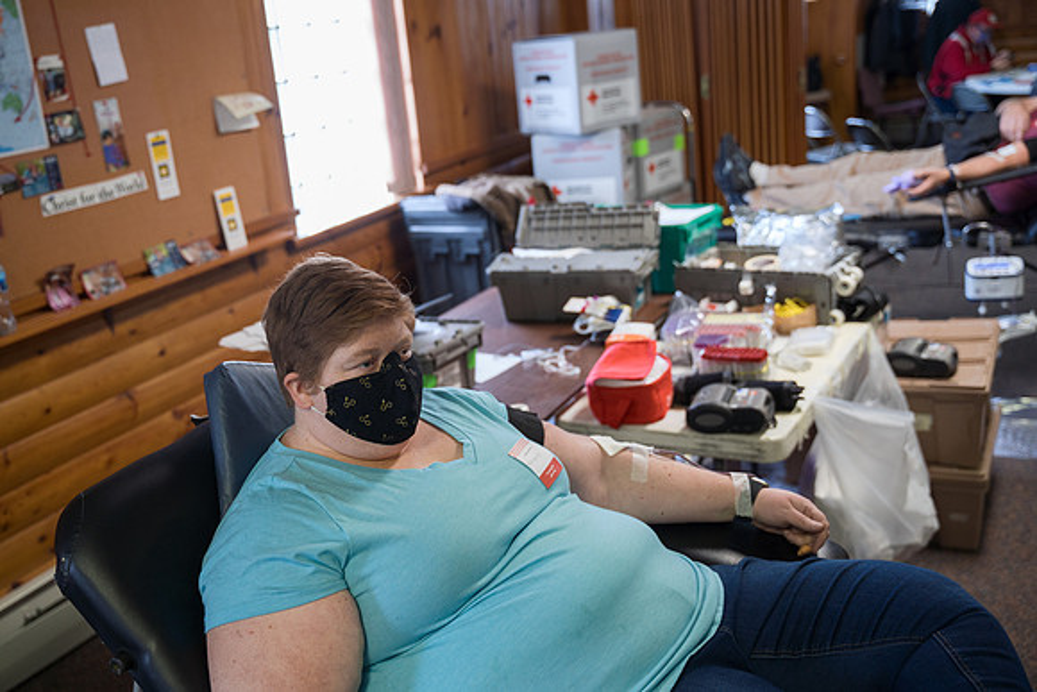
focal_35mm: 38
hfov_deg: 50.4
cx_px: 466
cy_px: 342
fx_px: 1100
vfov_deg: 34.9
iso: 1250
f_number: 2.8
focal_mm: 34.7
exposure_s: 1/100
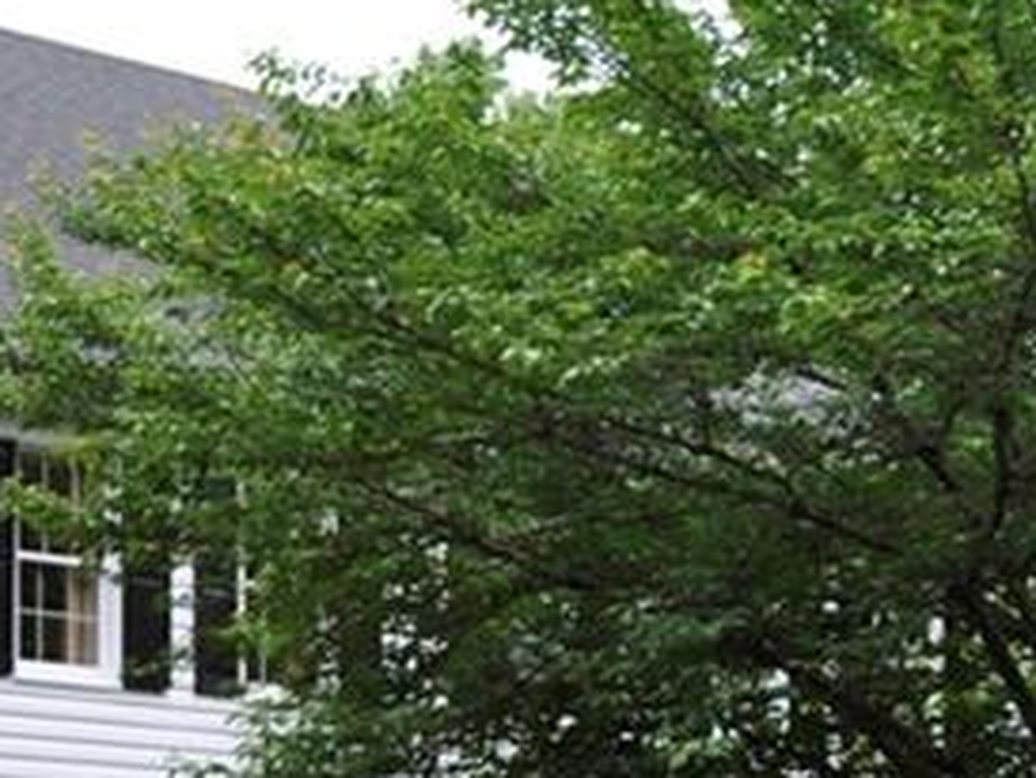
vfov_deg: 11.3
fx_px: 3892
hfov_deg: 14.9
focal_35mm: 130
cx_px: 23
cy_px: 839
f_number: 5
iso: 200
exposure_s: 1/100
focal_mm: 24
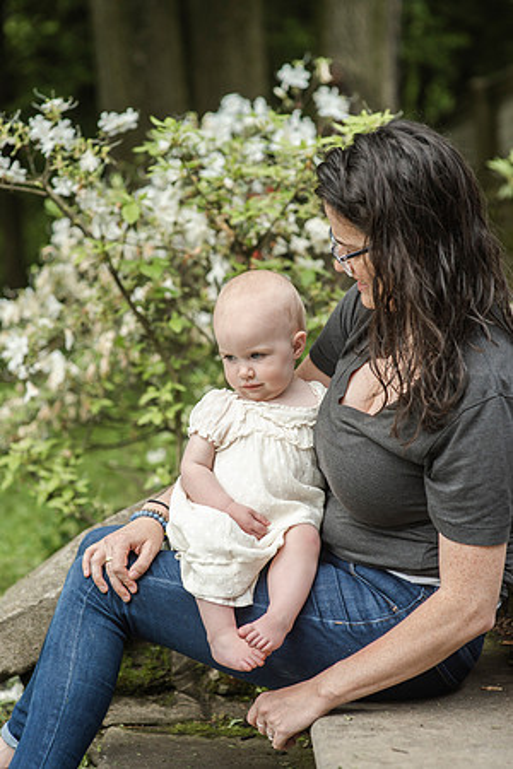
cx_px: 256
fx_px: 1817
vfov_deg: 23.9
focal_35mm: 85
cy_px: 384
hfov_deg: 16.1
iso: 800
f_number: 3.5
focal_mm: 85
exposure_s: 1/3200
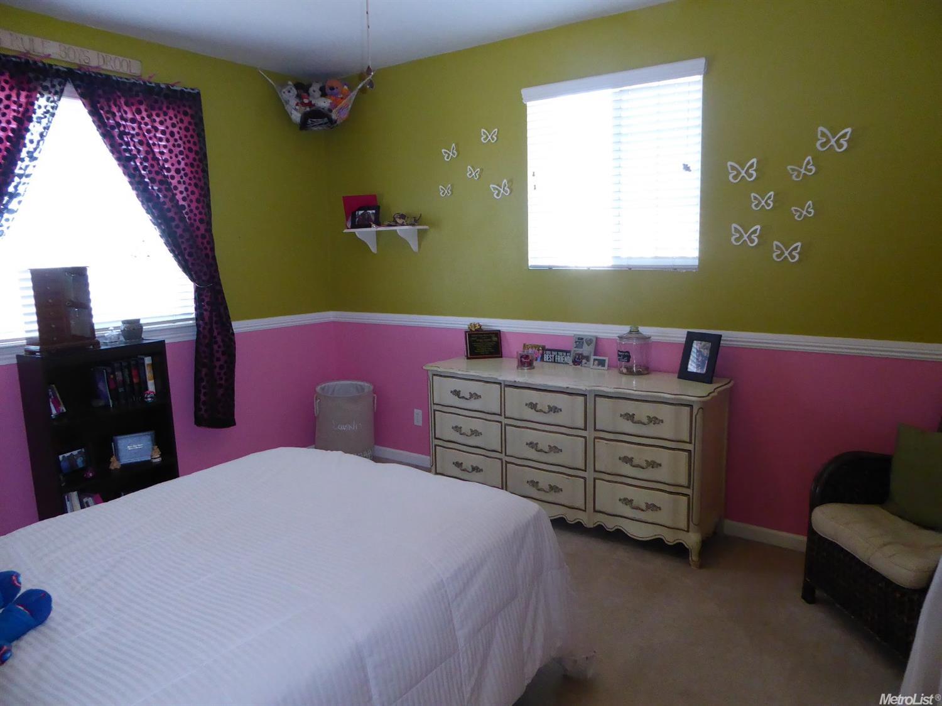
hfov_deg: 69.4
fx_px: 680
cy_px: 353
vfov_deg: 54.9
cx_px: 471
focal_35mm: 25
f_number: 3.3
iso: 640
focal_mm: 4.3
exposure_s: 1/60
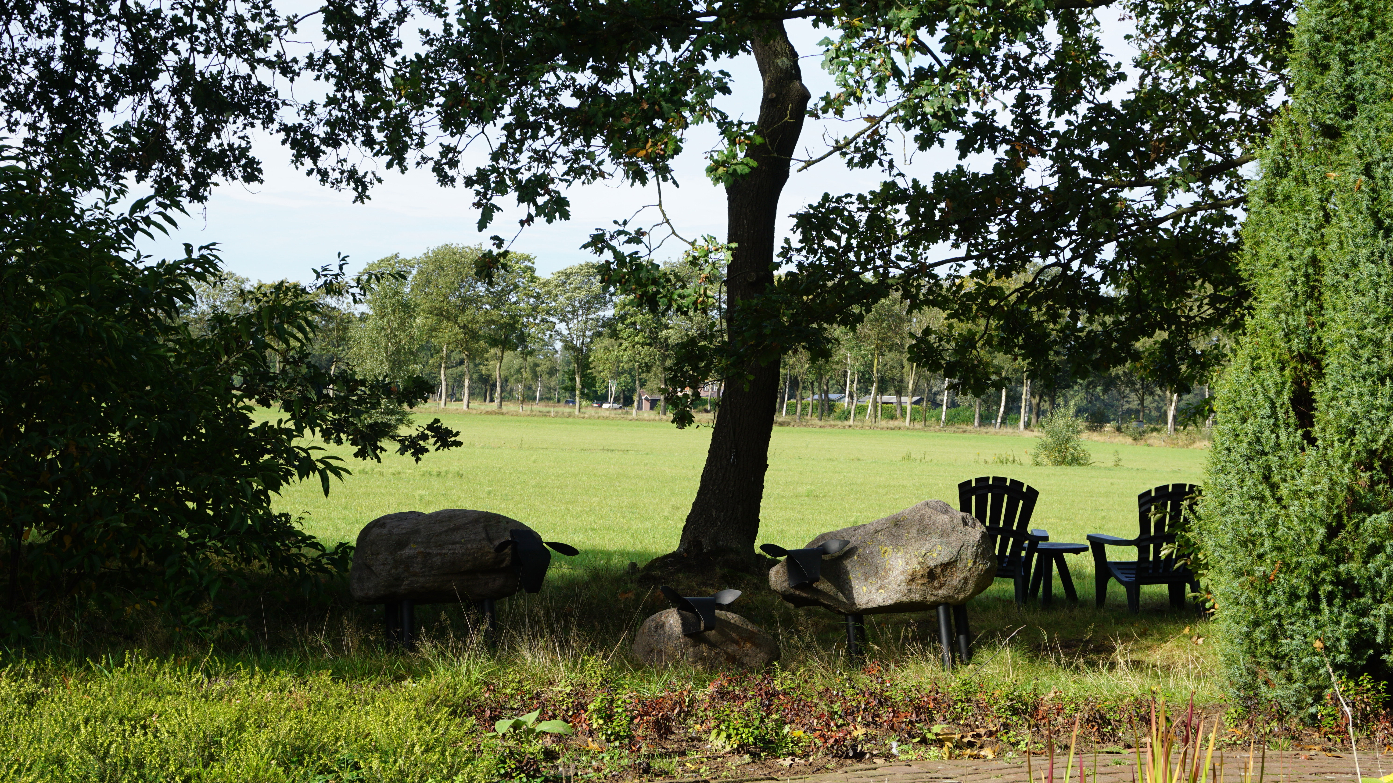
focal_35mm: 59
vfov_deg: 20.5
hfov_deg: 35.7
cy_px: 462
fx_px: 2162
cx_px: 693
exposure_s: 1/100
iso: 100
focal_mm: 37
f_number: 9
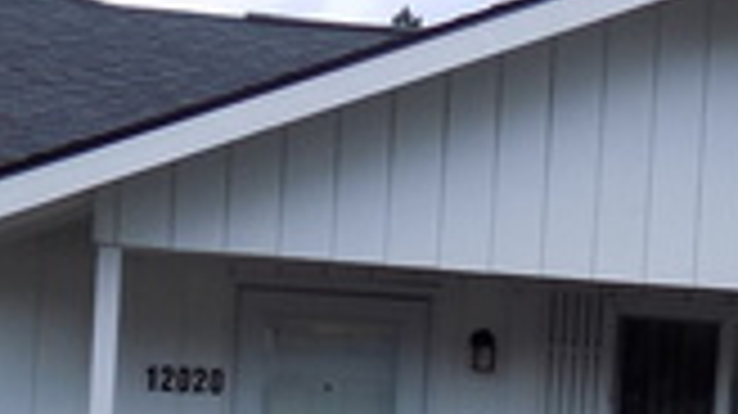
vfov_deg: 11.5
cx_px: 524
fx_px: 1995
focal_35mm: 102
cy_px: 554
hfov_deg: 20.8
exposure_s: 1/60
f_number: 3.1
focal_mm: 4
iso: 80
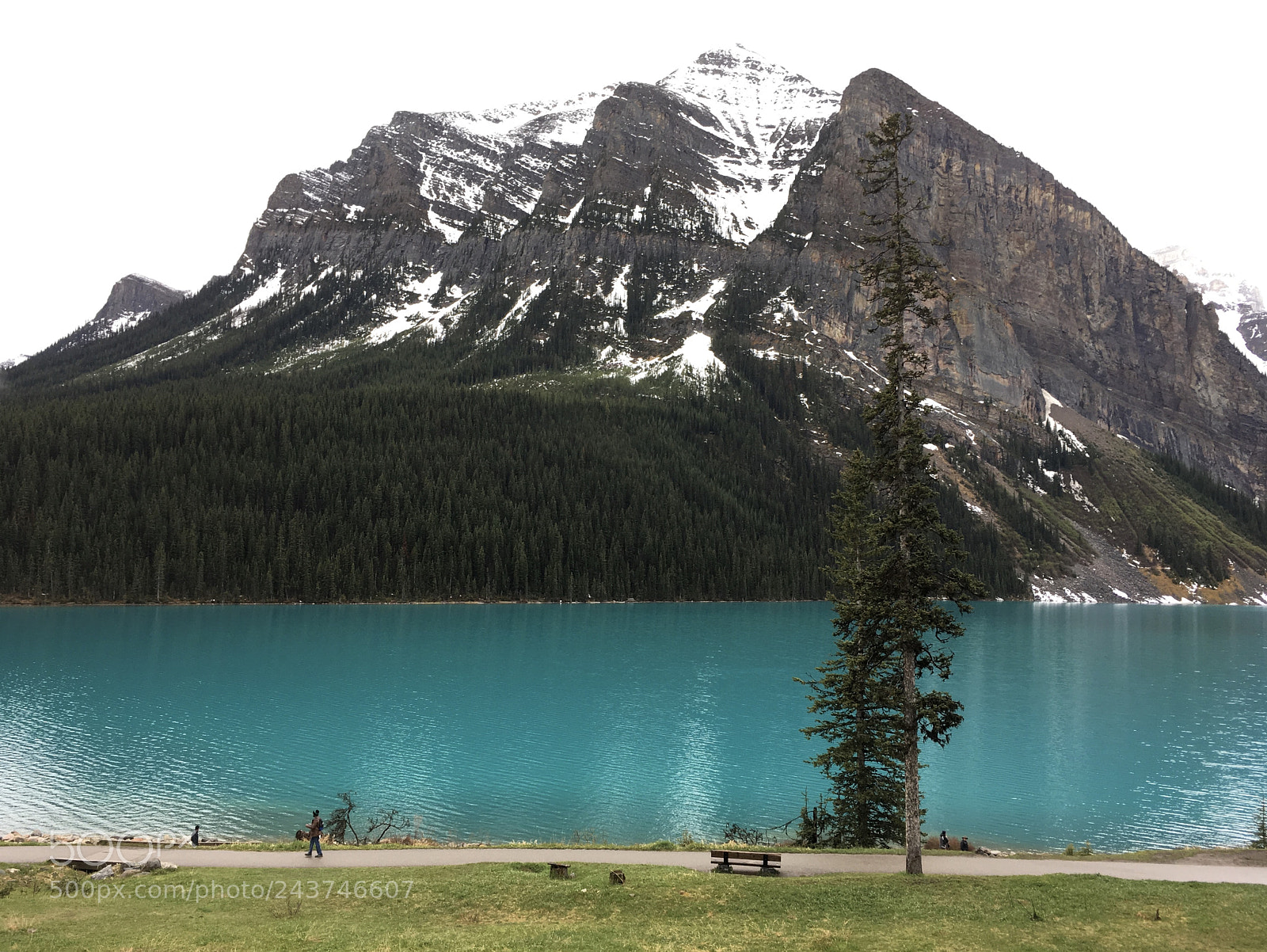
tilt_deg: +4.0
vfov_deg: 48.3
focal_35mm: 29
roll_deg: +0.3
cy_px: 476
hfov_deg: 61.6
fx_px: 1062
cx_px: 634
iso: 25
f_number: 2.2
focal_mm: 4.15
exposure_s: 1/60
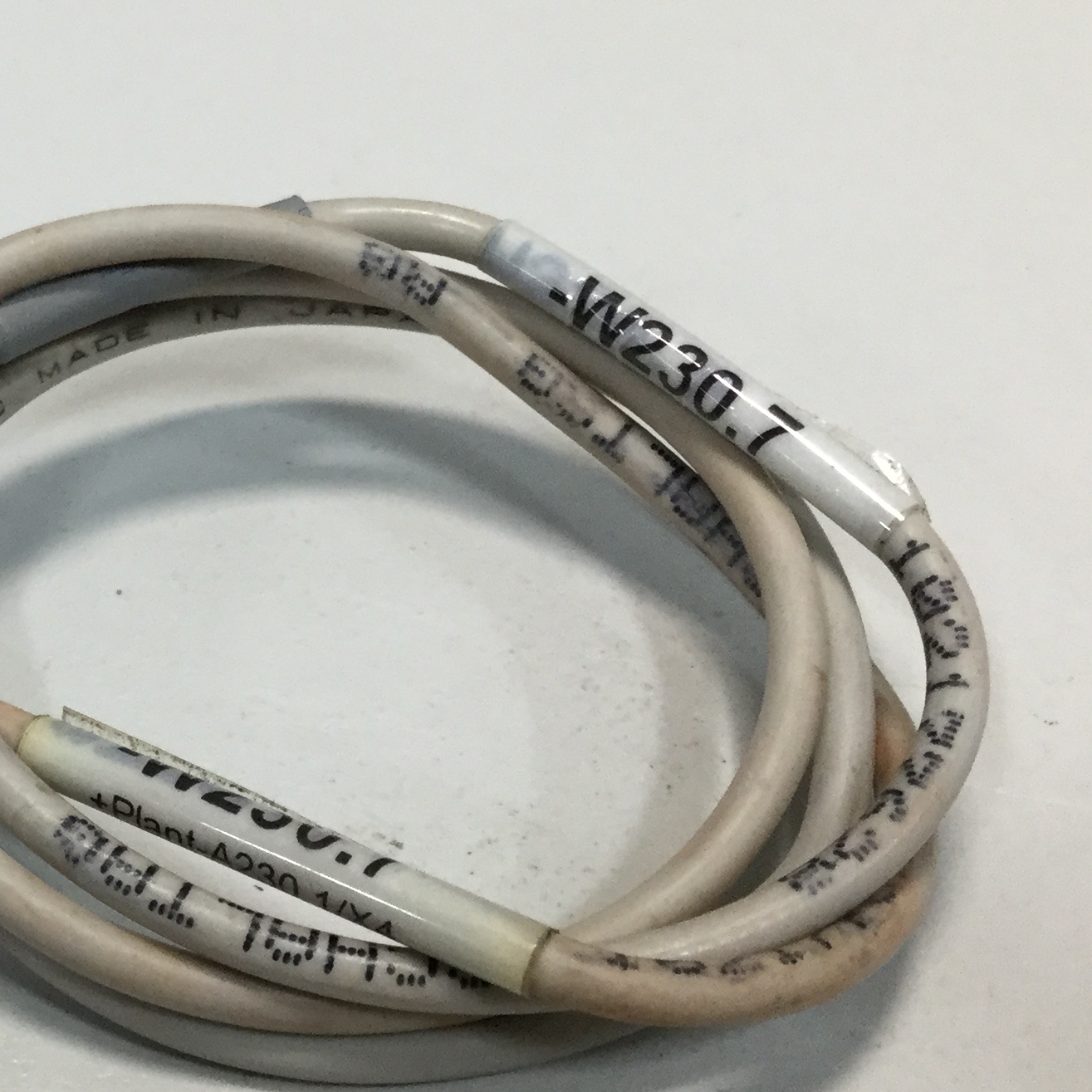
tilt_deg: -46.8
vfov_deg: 25.3
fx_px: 2427
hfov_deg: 24.2
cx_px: 1
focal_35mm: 68
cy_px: 624
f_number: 2.4
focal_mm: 3.3
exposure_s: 1/30
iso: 32
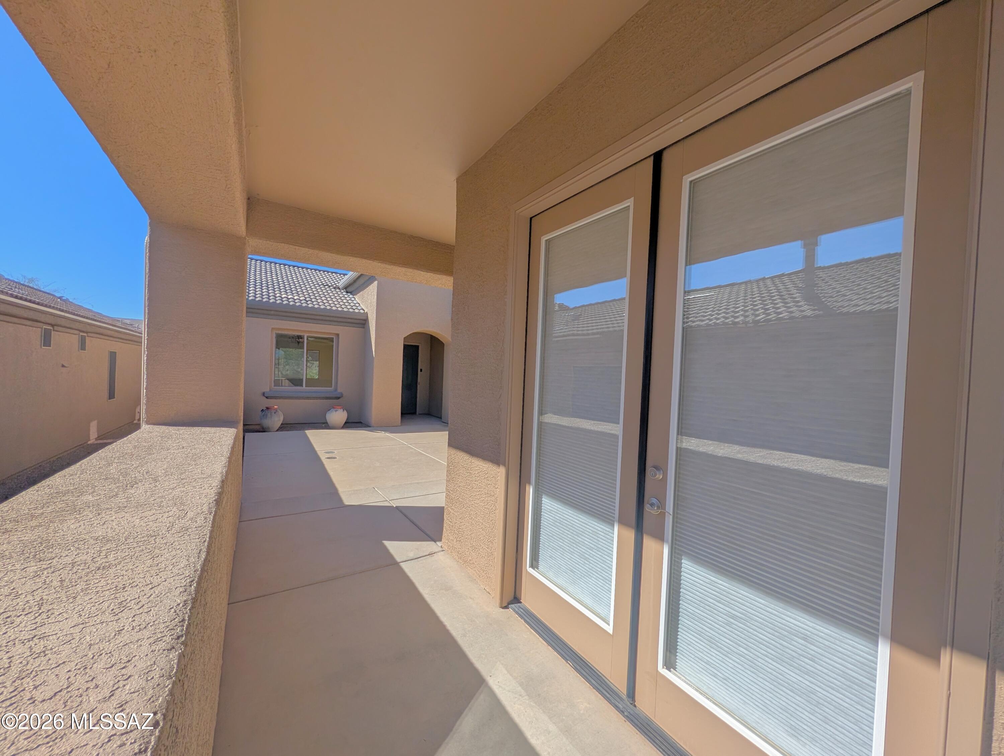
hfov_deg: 110.5
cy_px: 378
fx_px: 348
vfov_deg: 94.6
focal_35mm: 12
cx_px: 502
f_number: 1.7
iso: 51
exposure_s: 1/3077
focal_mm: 2.02
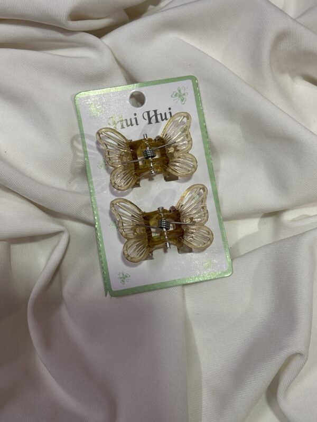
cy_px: 211
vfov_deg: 36.8
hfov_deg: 28.0
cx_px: 158
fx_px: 635
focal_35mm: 52
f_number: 1.6
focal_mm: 5.96
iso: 100
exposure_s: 1/50
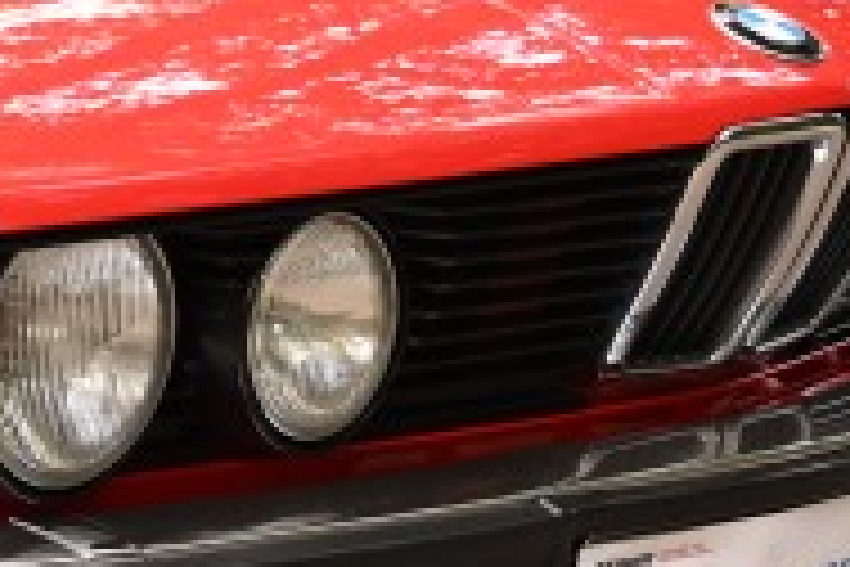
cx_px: -576
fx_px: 4934
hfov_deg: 9.5
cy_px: 176
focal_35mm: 209
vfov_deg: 6.6
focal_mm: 36
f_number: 4
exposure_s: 1/160
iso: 250
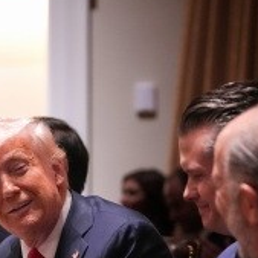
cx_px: 0
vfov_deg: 6.4
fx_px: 2319
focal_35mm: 275
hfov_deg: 6.3
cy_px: 212
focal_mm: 91
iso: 5000
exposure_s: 1/640
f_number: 2.8
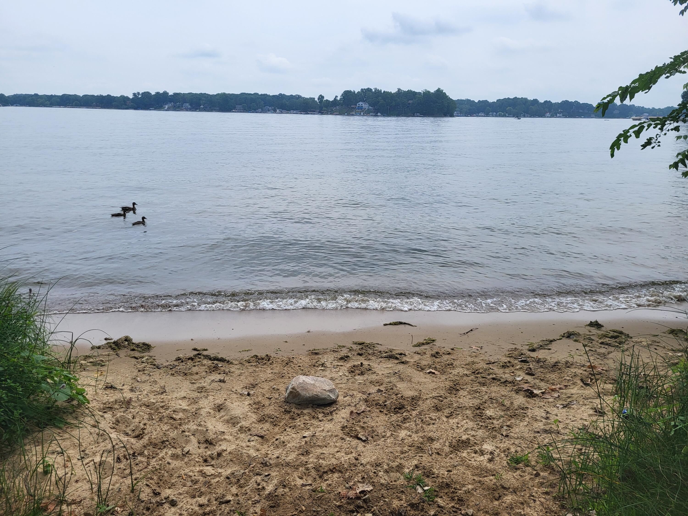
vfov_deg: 53.1
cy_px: 258
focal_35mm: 26
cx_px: 344
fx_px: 517
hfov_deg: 67.3
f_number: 1.8
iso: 40
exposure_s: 1/2423
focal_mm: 5.4
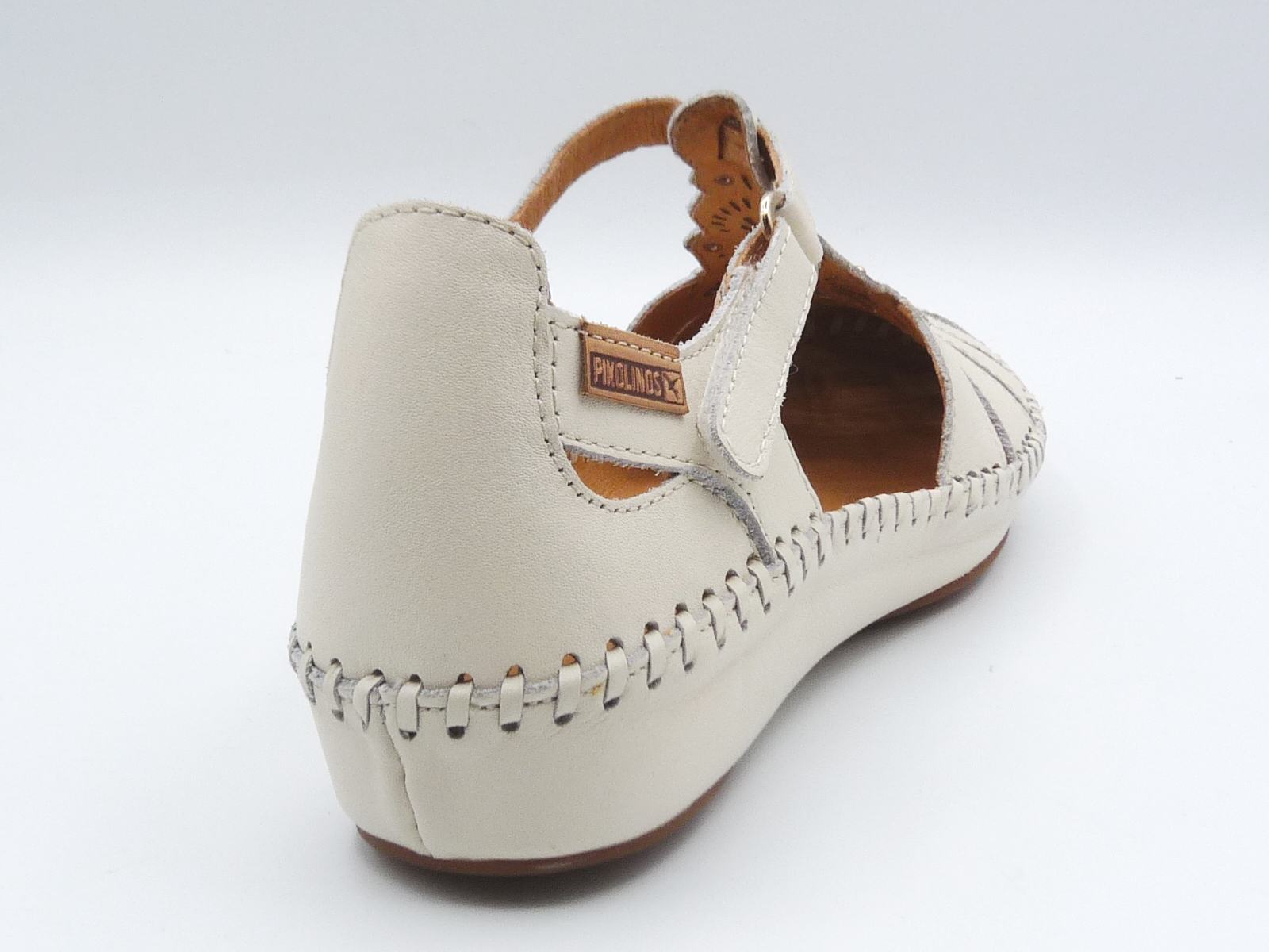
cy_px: 476
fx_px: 1796
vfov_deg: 29.7
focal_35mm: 49
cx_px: 634
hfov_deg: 38.9
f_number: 5
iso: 100
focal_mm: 4.8
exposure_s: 1/250
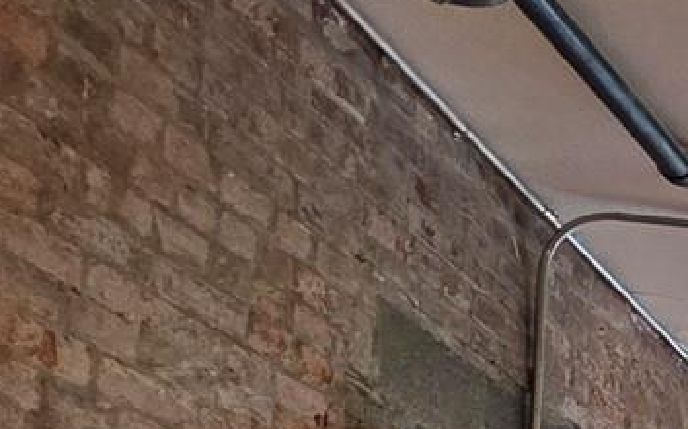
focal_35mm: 80
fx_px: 1499
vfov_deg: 13.2
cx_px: 1717
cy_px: 954
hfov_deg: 14.4
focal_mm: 2.2
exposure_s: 1/120
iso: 250
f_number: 1.9
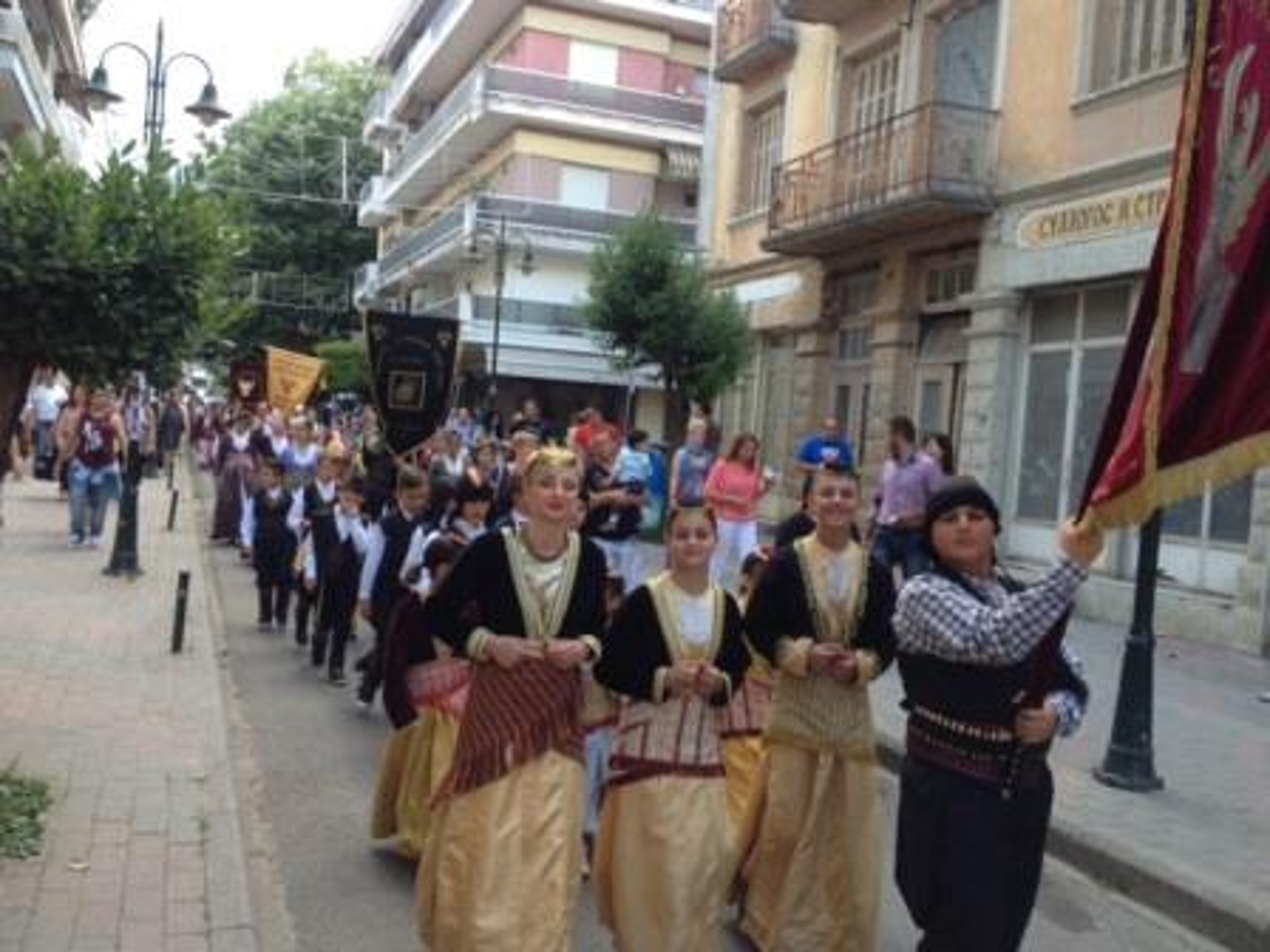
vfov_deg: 40.7
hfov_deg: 52.6
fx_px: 1284
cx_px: 635
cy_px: 476
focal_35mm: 35
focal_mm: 4.28
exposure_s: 1/120
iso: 50
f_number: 2.4
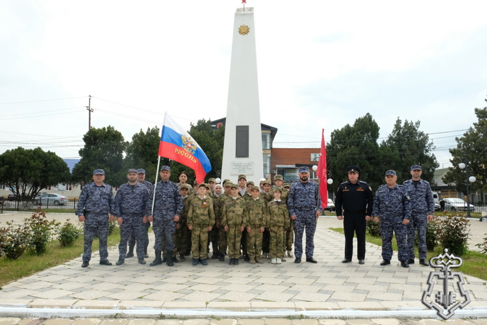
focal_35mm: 27
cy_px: 162
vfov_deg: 47.9
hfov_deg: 67.4
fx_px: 365
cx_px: 244
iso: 4000
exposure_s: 1/1700
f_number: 13
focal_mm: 18
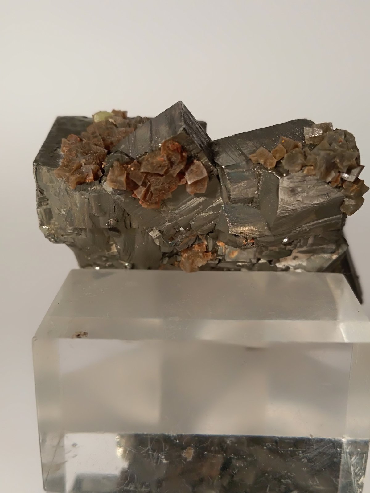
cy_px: 246
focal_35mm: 26
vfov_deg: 67.3
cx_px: 185
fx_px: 371
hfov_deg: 53.1
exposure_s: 1/100
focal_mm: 3.54
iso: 143
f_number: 2
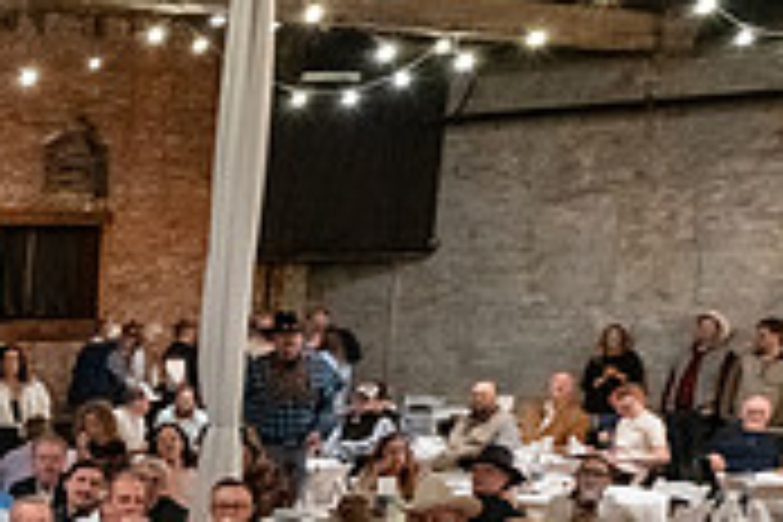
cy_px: 673
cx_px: -482
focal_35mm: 90
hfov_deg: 19.0
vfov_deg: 14.6
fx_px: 1957
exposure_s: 1/40
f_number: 6.3
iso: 6400
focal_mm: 27
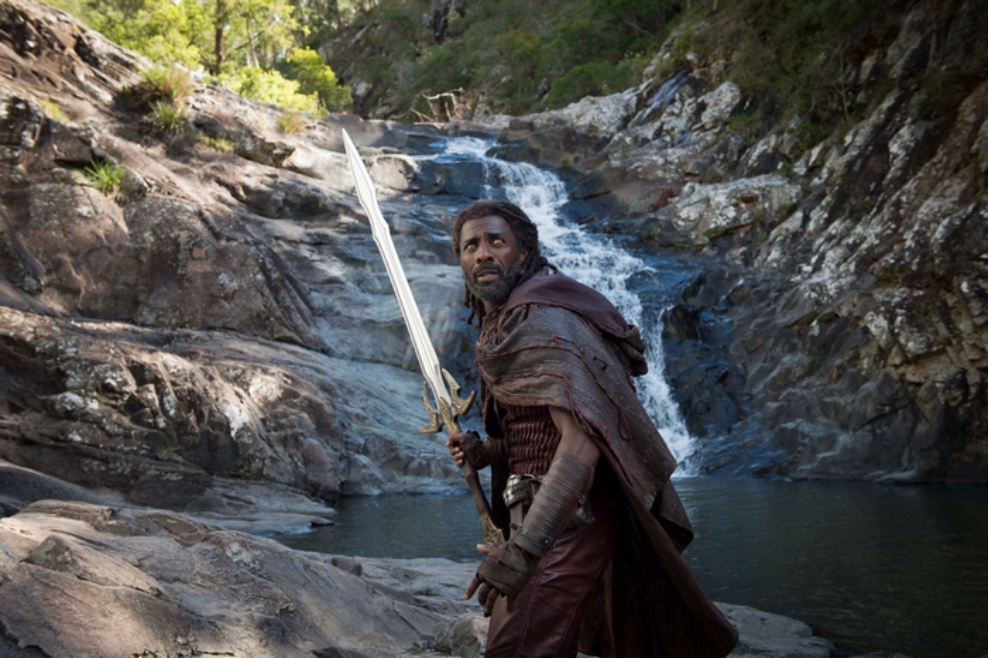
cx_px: 494
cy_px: 329
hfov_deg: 48.5
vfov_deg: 33.4
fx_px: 1097
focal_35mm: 40
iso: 400
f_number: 4
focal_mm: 40
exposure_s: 1/400
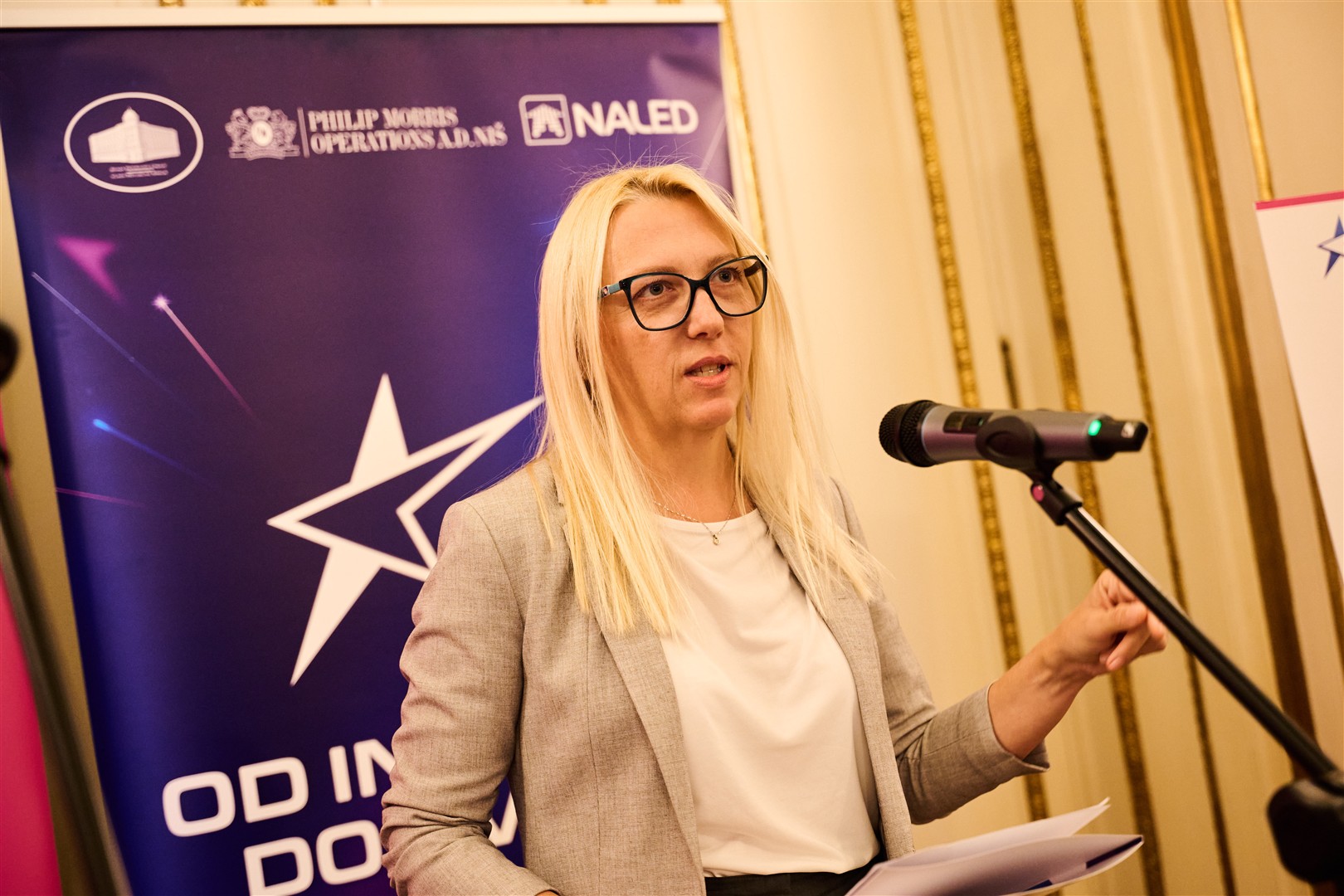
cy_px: 448
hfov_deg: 40.3
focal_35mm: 49
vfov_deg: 27.5
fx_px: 1829
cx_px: 672
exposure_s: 1/200
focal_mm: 49
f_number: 2.8
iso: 3200
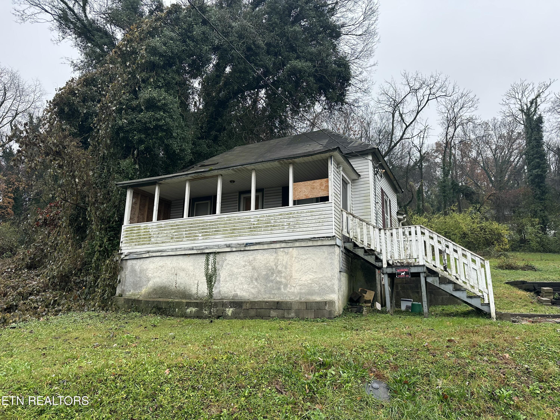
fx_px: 388
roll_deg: -1.0
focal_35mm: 24
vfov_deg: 56.8
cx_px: 280
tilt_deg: +13.8
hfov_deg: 71.6
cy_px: 210
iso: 80
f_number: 1.78
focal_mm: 6.86
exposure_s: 1/496
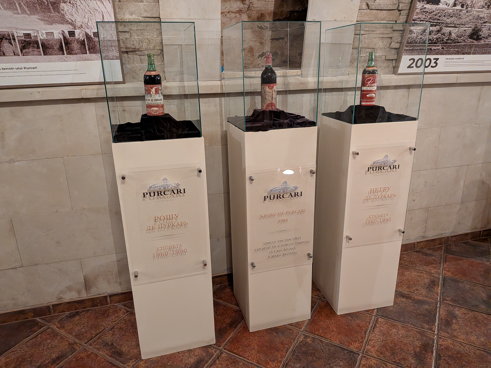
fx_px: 340
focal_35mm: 24
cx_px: 246
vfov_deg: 56.8
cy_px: 184
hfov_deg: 71.6
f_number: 1.7
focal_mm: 4.53
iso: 1678
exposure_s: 1/20
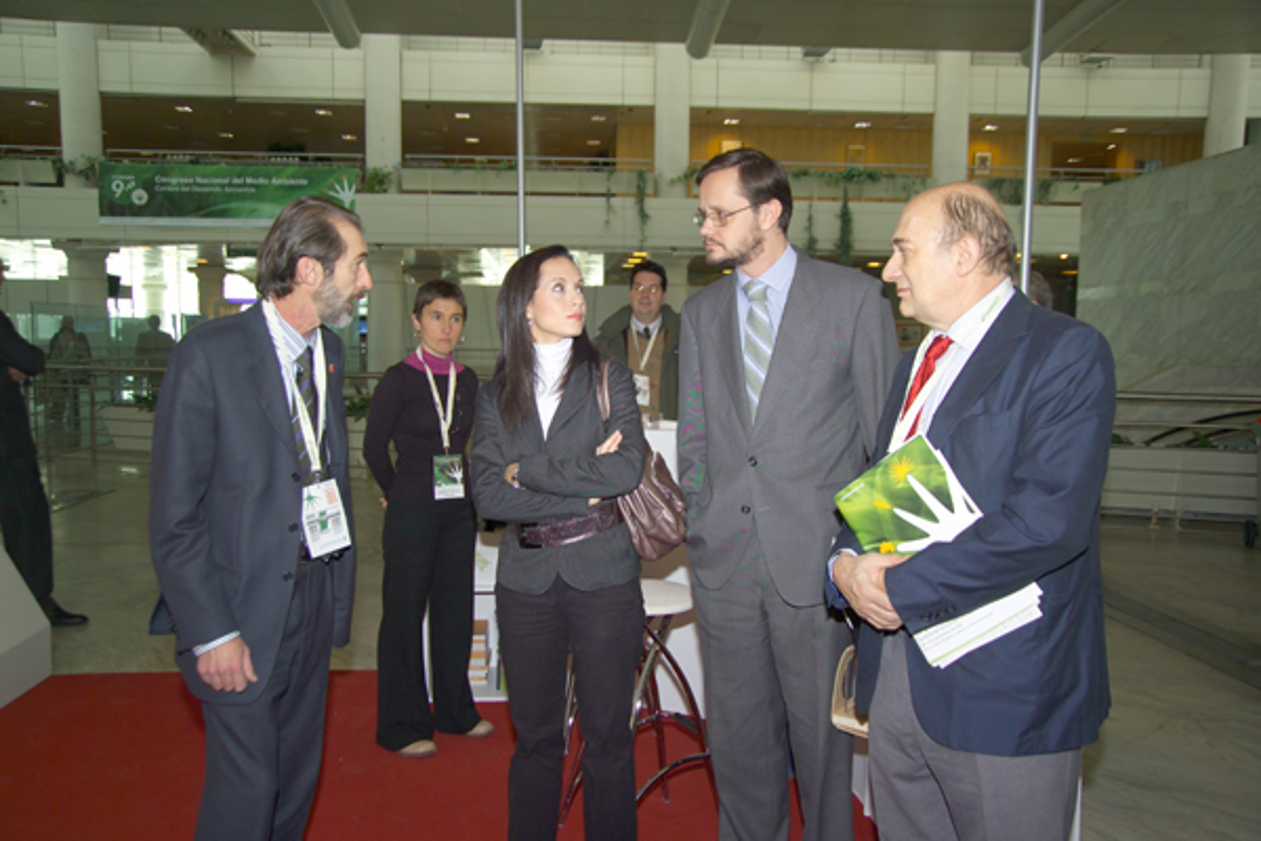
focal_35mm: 31
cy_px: 420
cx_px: 630
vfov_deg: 42.3
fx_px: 1086
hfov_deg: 60.3
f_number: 4.8
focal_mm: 31
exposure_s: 1/60
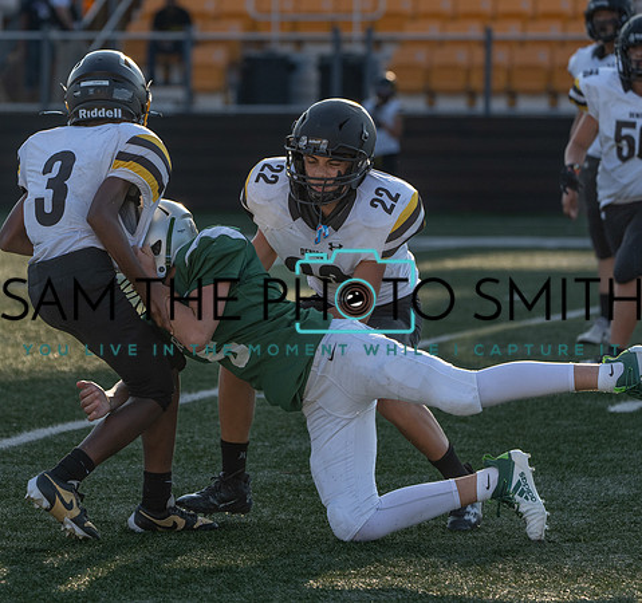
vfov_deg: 6.7
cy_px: 294
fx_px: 5146
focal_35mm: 253
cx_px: 179
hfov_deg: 7.1
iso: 500
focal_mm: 200
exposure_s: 1/1600
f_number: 5.6
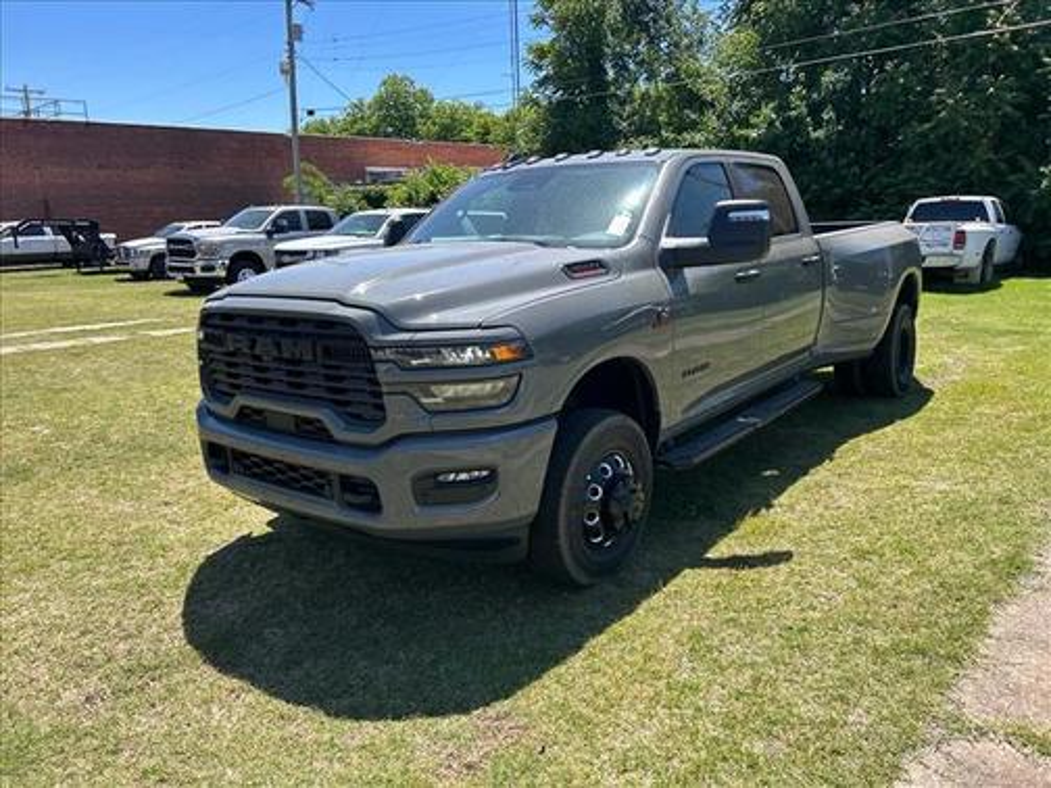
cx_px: 526
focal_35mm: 26
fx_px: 789
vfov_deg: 53.1
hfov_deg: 67.3
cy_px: 394
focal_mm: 5.7
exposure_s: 1/2299
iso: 50
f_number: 1.5
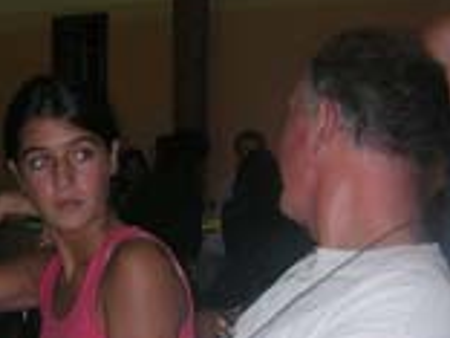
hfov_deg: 22.6
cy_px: 253
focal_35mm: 83
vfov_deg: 17.7
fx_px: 1079
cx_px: -9
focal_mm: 5.6
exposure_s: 1/60
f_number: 2.7
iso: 100
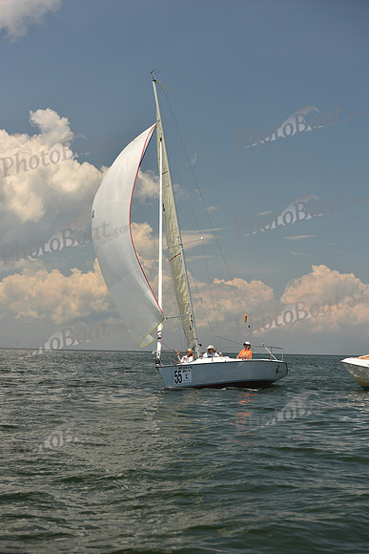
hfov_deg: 19.5
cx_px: 184
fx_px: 1076
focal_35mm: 70
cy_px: 277
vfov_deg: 28.8
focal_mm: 70
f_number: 5.6
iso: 320
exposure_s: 1/1250
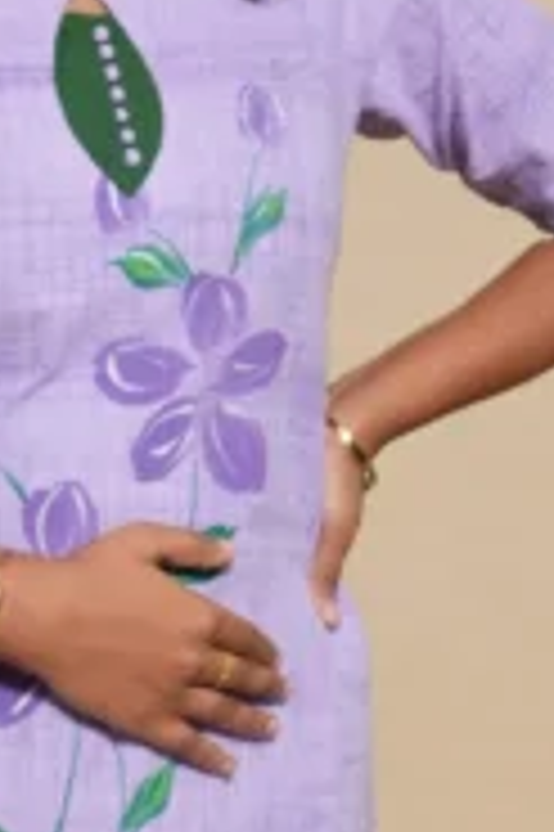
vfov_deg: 6.3
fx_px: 7585
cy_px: 675
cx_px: 117
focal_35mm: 328
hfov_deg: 4.2
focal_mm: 50
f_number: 1.8
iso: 200
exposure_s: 1/125
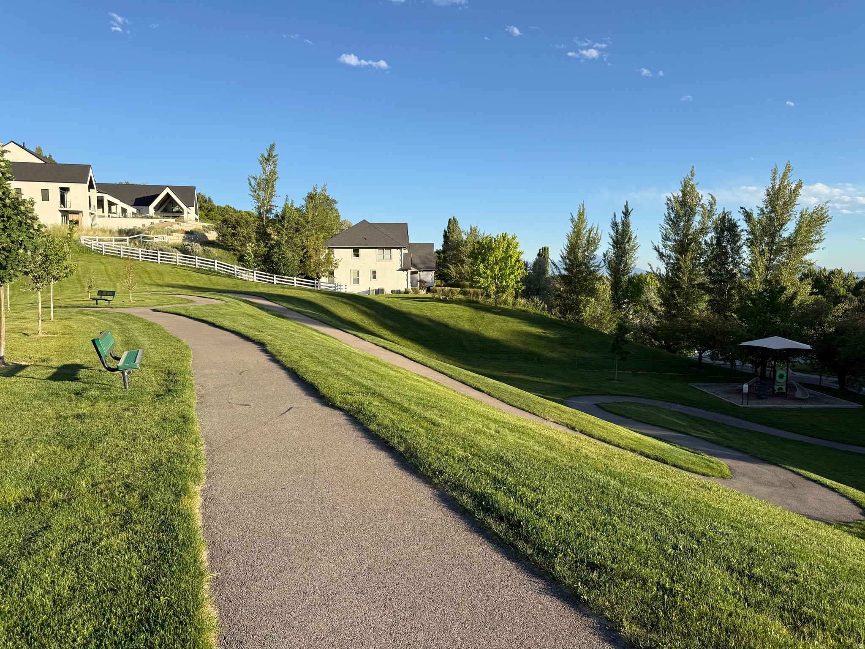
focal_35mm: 24
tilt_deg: -4.1
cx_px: 432
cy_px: 324
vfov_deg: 56.8
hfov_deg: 71.6
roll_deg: +0.7
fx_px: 600
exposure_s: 1/2525
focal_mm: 6.76
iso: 80
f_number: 1.78
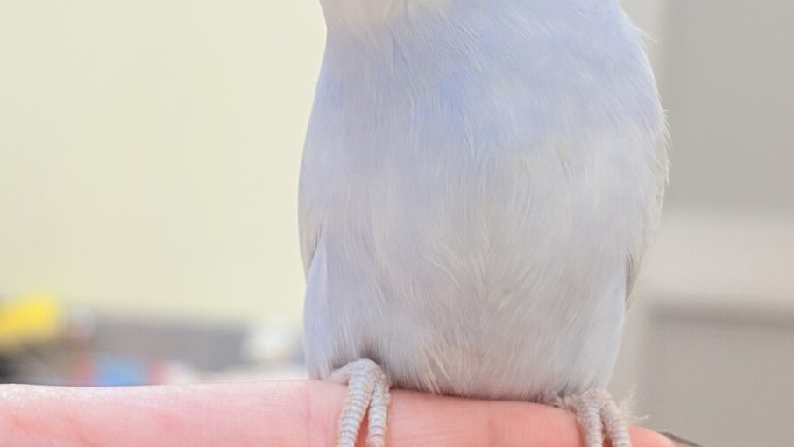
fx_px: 1579
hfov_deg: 28.2
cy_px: 89
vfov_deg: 16.0
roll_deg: -3.3
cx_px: 432
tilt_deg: +3.1
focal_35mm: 75
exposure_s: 1/121
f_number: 1.6
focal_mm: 5.96
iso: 50
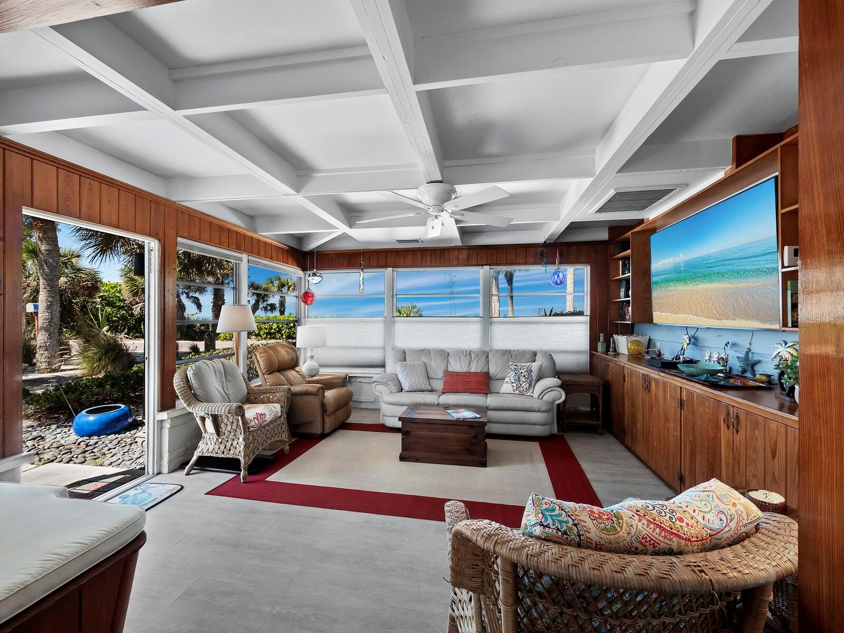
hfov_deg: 102.1
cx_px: 422
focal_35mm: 14
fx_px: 341
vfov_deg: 85.7
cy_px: 316
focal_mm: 7
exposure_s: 1/15
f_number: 10
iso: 400
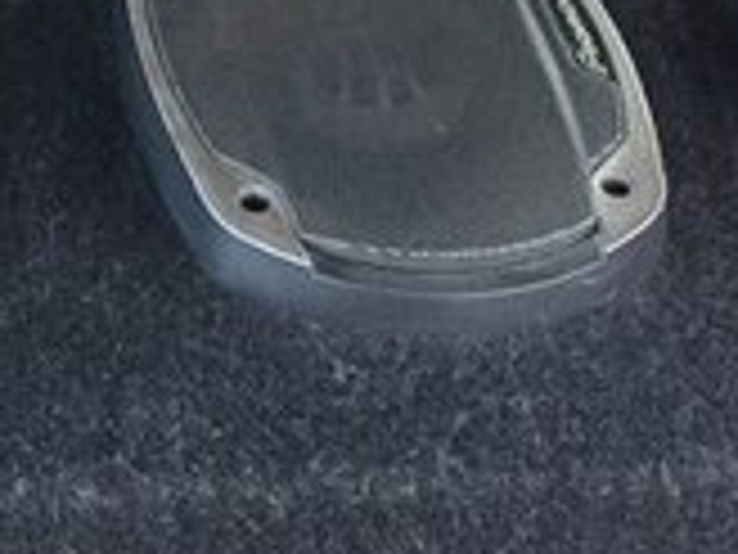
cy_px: -354
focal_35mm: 117
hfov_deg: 16.4
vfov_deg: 11.9
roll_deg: -4.2
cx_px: -32
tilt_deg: -27.2
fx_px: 2494
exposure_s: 1/33
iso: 200
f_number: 2.2
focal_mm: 4.15
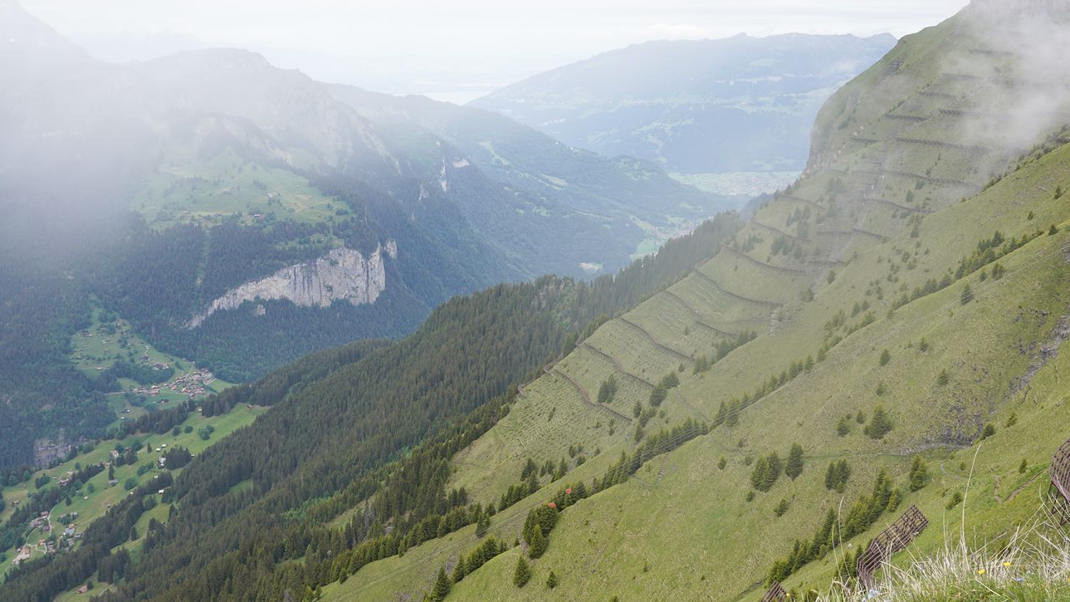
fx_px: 1106
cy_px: 266
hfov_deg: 51.6
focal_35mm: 39
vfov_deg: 30.4
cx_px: 567
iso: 100
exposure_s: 1/100
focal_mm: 24
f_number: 8
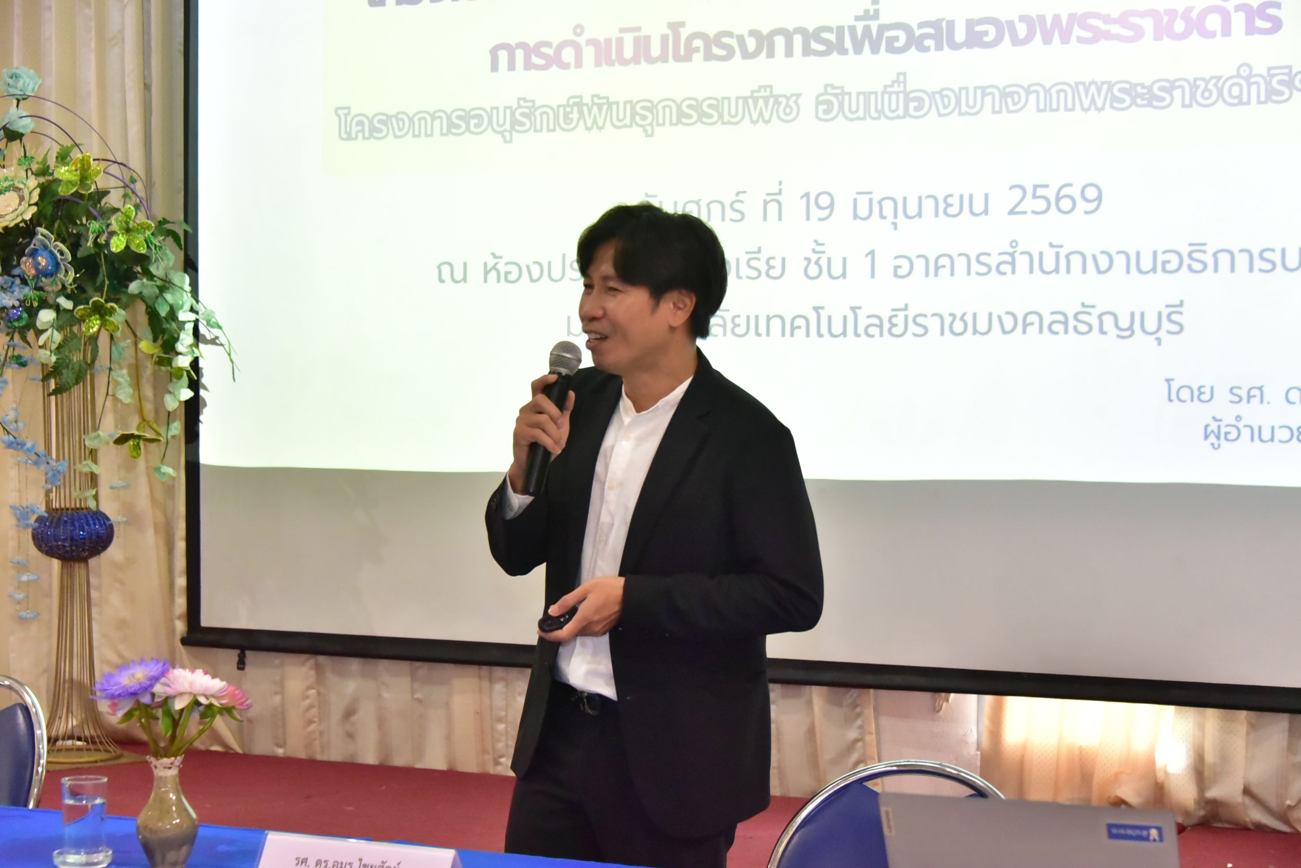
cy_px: 434
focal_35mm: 70
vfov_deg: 19.5
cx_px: 650
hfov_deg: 28.8
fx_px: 2531
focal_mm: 70
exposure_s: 1/160
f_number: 5.6
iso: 10000
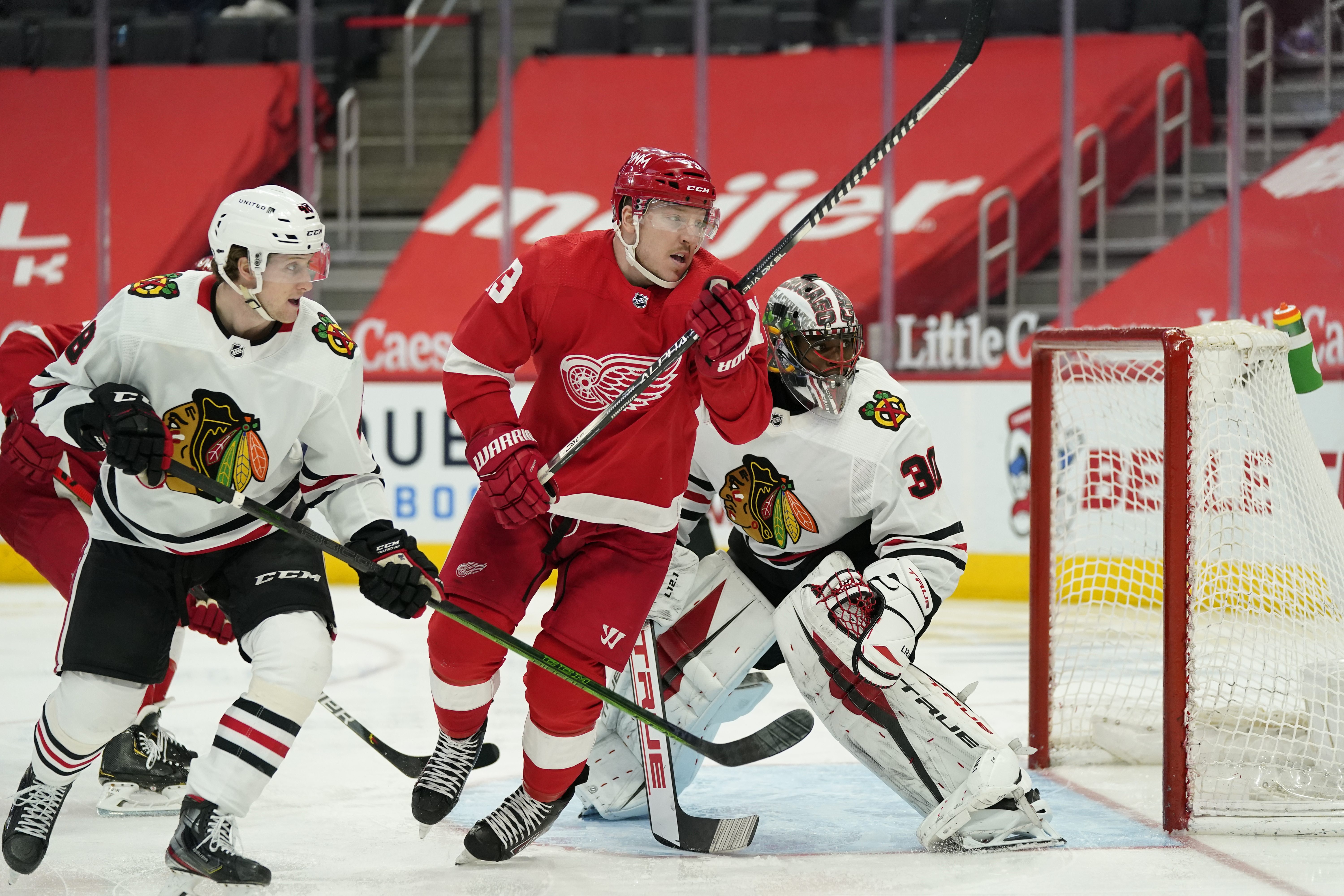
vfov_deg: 10.9
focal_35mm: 126
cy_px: 448
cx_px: 672
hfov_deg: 16.3
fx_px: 4704
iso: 3200
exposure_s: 1/2000
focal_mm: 126
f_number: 3.2
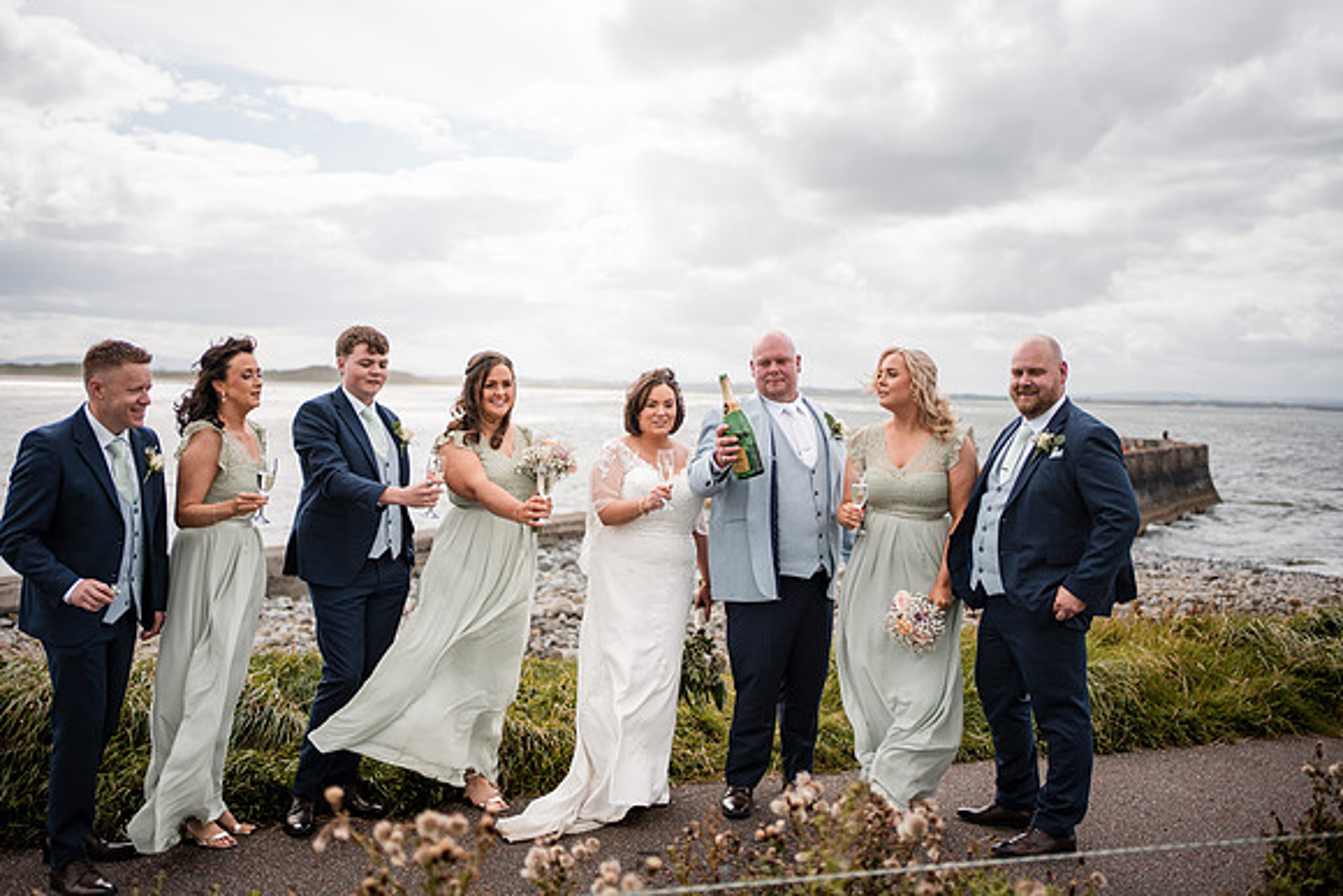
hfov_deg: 54.4
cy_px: 448
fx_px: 1306
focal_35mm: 35
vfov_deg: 37.9
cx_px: 672
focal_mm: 35
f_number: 1.8
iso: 100
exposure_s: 1/4000
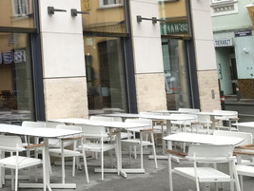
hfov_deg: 26.4
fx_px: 492
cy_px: 20
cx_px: -32
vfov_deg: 21.5
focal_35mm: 67
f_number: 1.8
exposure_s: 1/99
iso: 25
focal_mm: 3.99
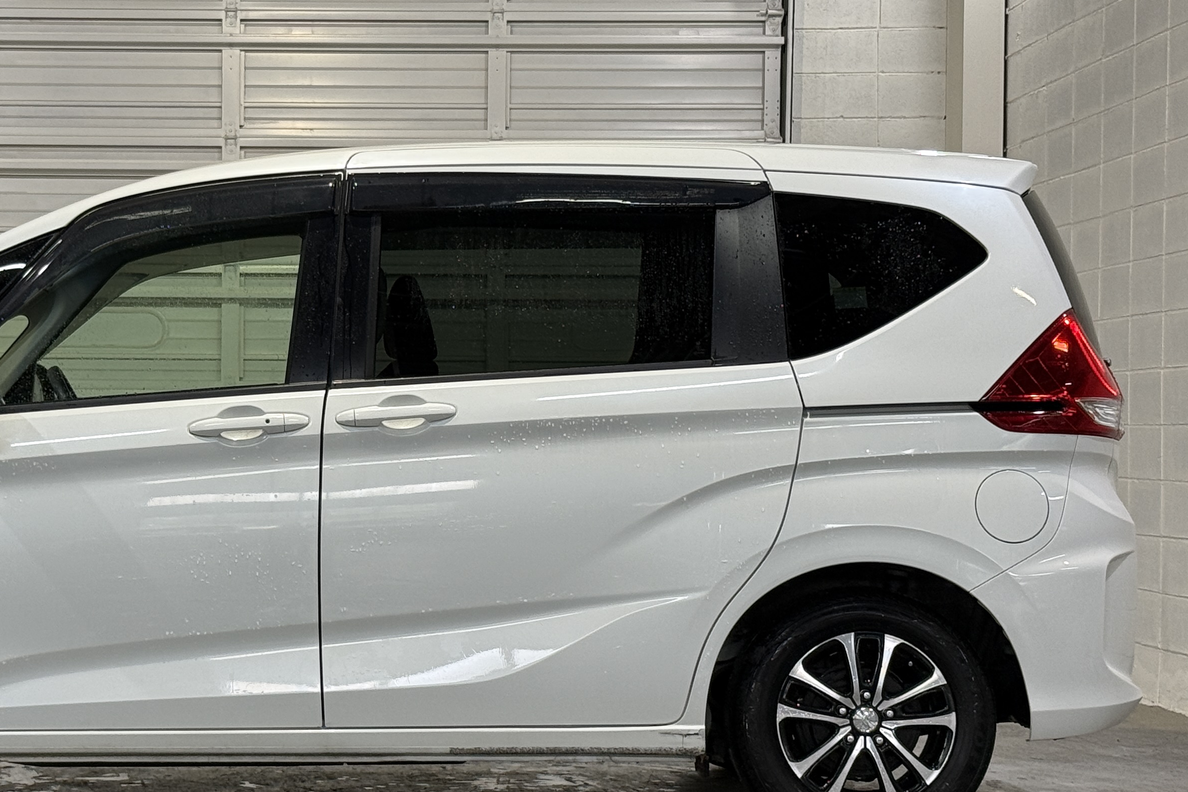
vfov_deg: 16.1
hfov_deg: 23.6
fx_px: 2805
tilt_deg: +0.1
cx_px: 279
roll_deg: -0.7
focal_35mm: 85
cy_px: 469
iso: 64
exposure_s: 1/60
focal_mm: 6.76
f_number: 1.78
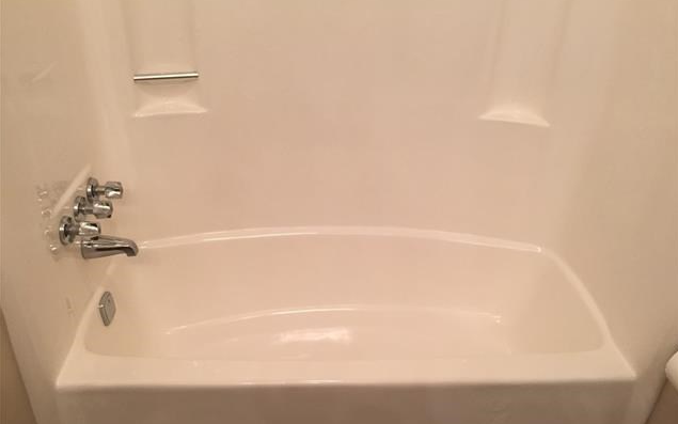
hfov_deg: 61.2
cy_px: 232
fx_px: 573
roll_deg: -4.0
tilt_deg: -31.2
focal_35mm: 31
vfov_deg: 40.6
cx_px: 341
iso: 50
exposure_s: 1/30
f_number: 2.2
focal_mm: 4.15
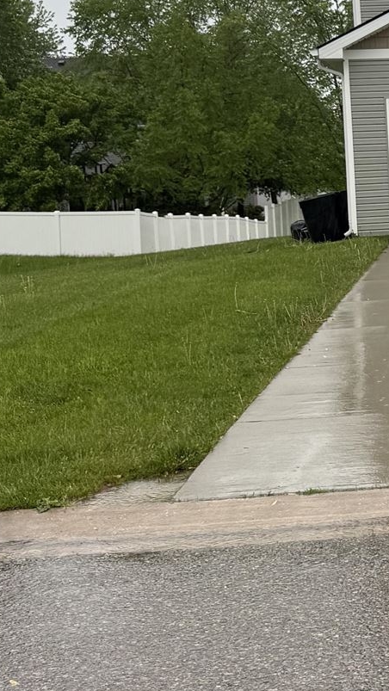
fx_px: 1375
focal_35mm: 75
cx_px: 676
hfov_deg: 14.4
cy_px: 207
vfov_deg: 28.0
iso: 64
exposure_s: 1/121
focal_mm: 6.76
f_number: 1.78
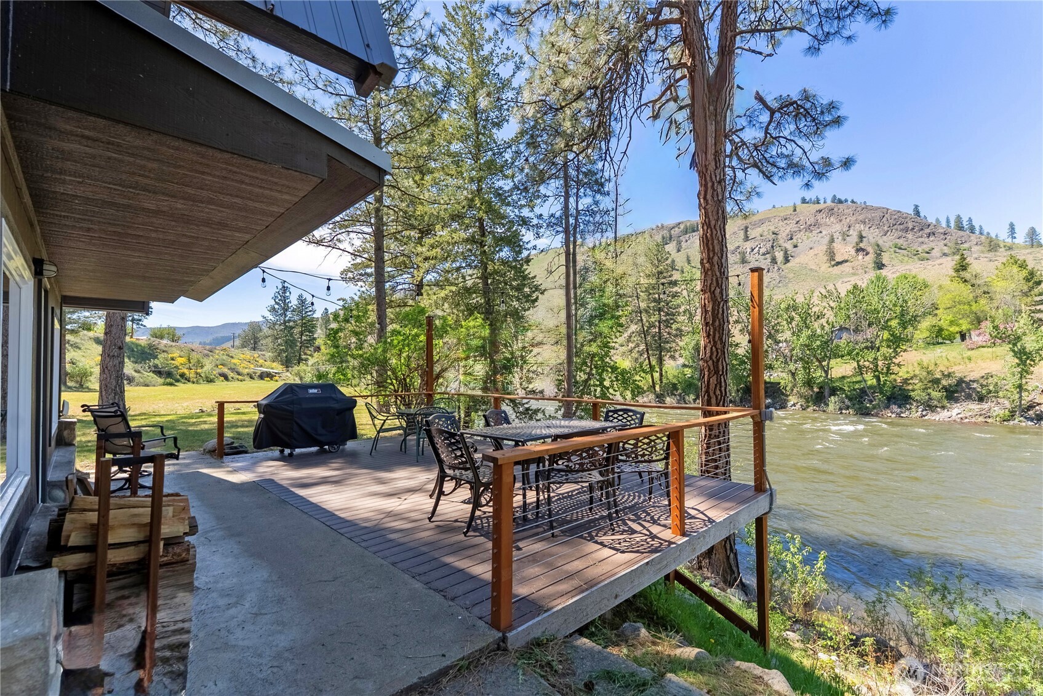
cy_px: 348
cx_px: 522
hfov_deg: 99.6
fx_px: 441
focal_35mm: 15
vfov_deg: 76.7
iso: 125
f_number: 6.3
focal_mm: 15.2
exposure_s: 1/3200
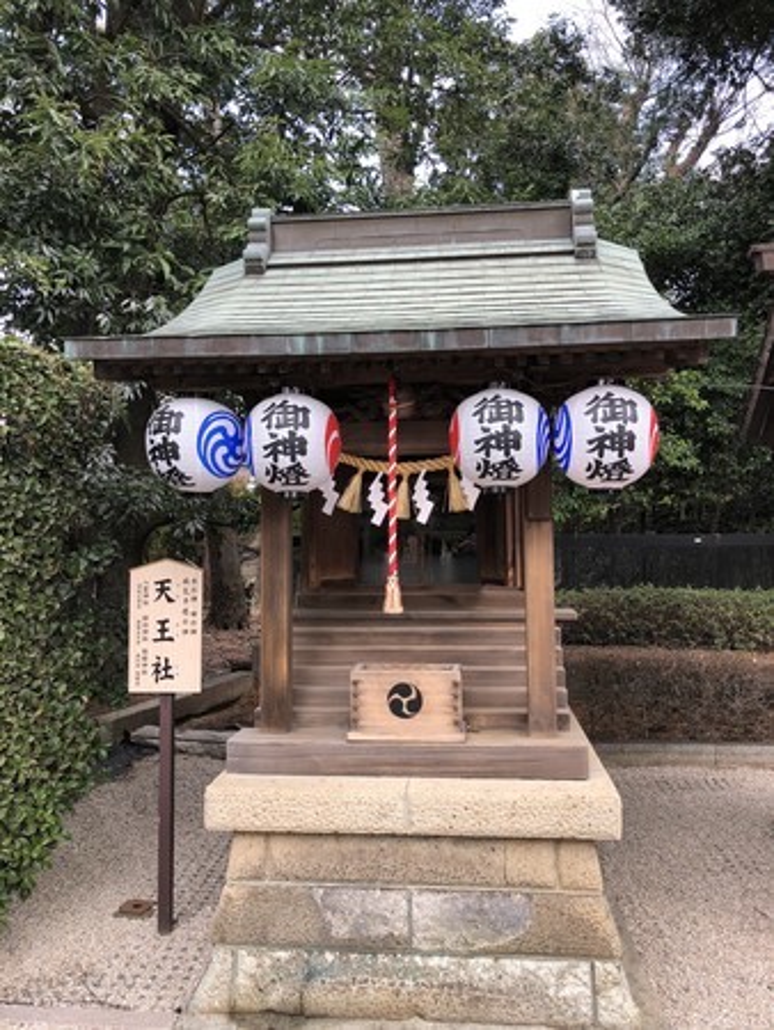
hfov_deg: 49.8
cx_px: 387
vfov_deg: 63.4
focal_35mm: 28
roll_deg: -0.1
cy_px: 515
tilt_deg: +2.0
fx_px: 834
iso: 20
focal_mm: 3.99
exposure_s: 1/264
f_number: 1.8
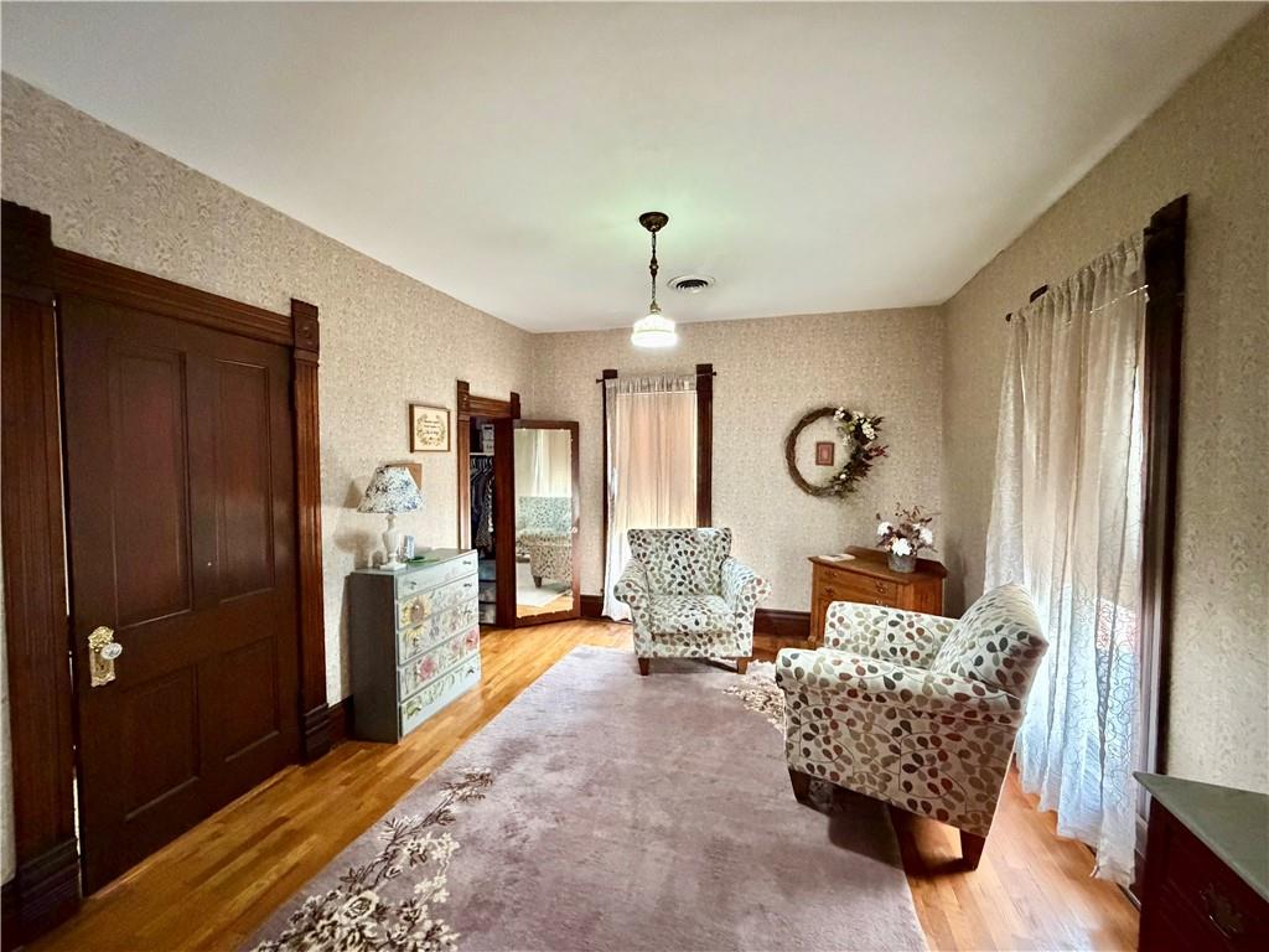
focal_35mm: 14
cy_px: 476
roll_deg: +0.3
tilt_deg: -2.6
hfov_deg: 102.1
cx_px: 634
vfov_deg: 85.7
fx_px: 513
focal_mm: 2.22
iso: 1250
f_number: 2.2
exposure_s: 1/60
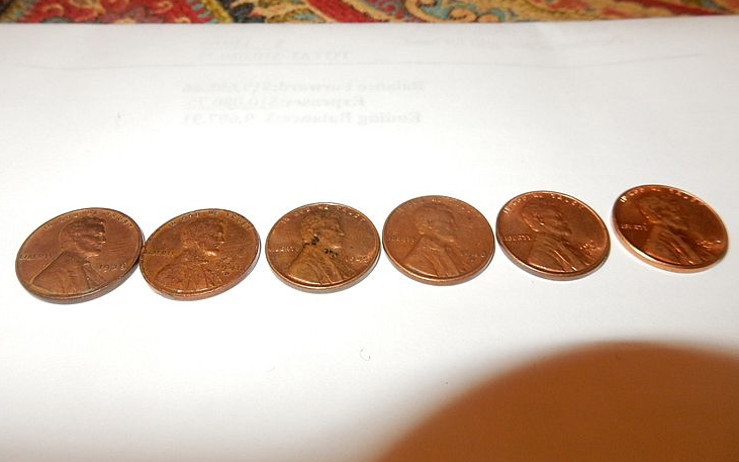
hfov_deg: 64.6
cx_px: 383
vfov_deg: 42.8
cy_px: 171
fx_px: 584
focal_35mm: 29
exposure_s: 1/30
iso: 200
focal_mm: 4.5
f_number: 3.7
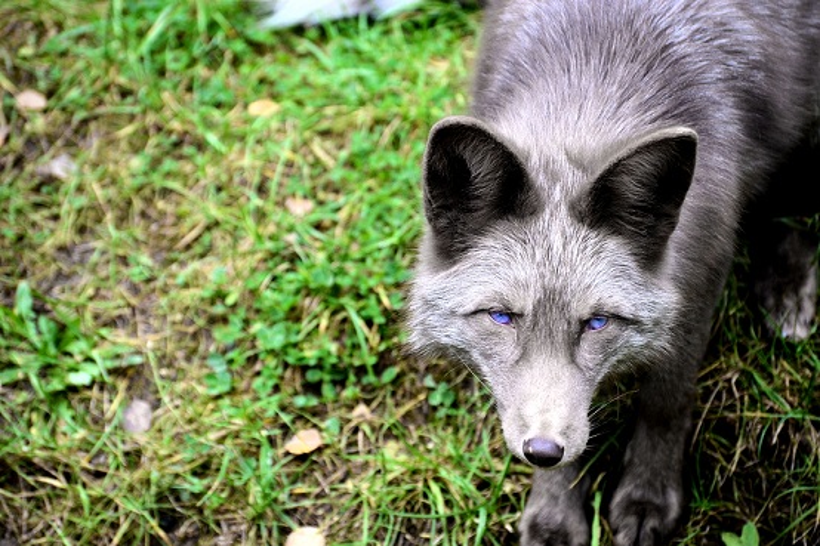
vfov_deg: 7.3
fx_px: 4269
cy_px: 273
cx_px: 410
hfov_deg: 11.0
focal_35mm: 188
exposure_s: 1/100
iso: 400
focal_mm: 125
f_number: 4.8
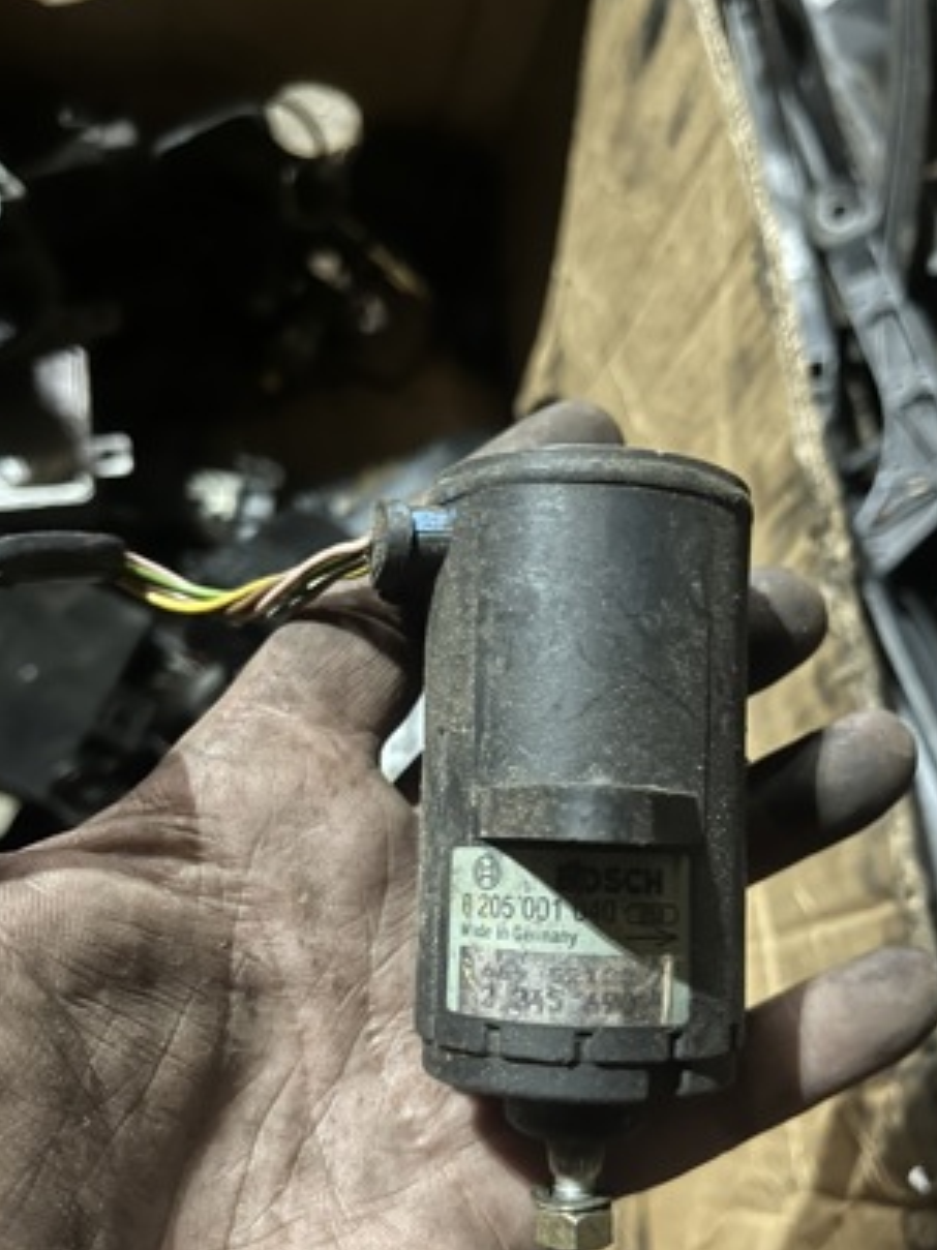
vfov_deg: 58.2
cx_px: 493
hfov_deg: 45.4
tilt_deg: -69.2
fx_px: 1119
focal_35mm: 31
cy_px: 710
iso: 640
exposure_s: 1/17
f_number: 1.6
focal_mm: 5.1
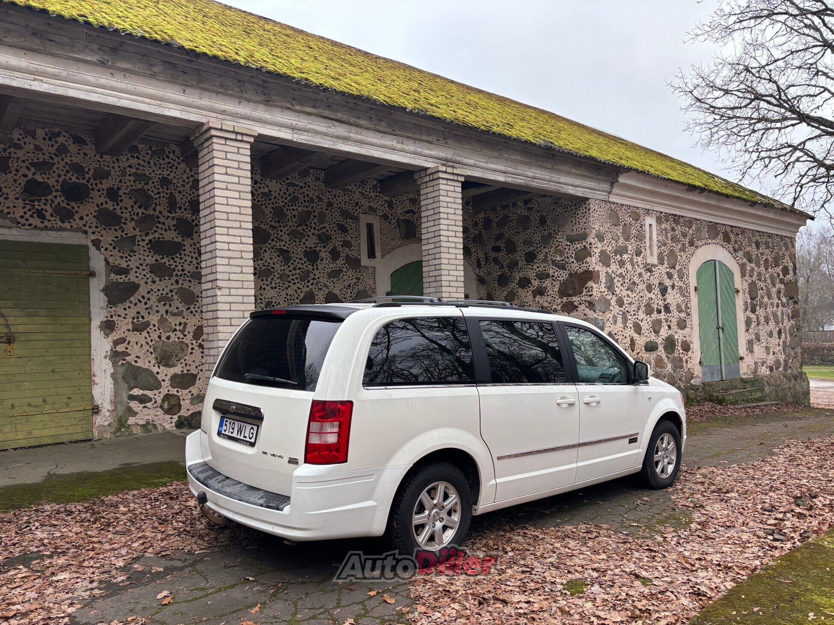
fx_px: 626
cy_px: 312
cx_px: 417
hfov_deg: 67.3
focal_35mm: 26
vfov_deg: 53.1
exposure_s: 1/121
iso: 100
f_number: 1.6
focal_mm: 5.96
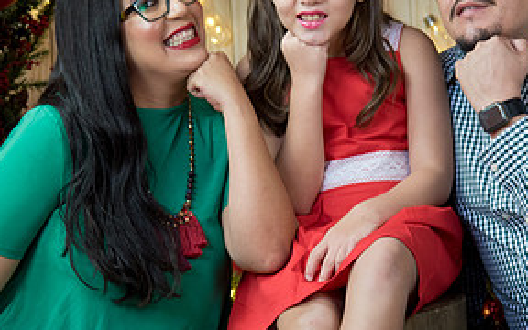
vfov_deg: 8.2
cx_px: 304
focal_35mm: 160
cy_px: 72
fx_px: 2302
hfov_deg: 13.1
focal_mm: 78
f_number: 4.5
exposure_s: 1/80
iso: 1000
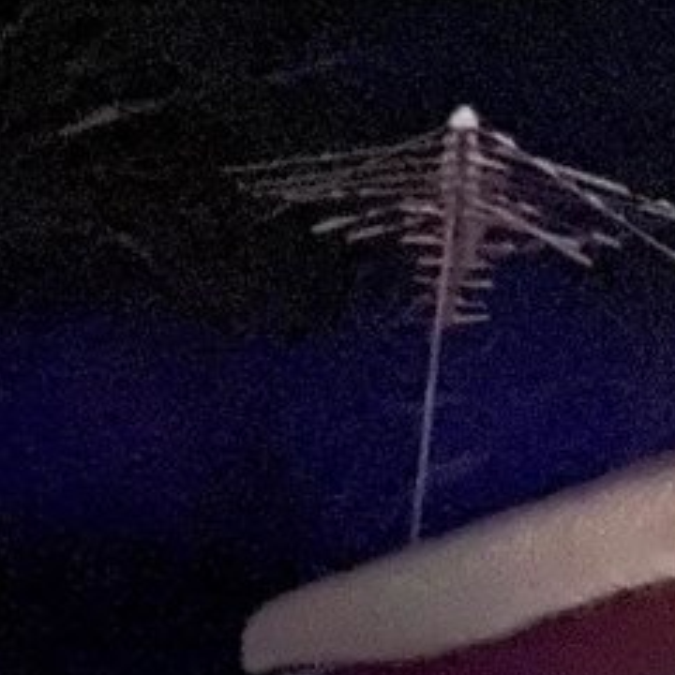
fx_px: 3375
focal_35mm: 153
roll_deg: -0.3
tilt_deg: +15.9
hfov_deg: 9.5
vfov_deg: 11.4
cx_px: 1842
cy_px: 87
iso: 8000
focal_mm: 4.25
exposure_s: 1/4
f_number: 1.8
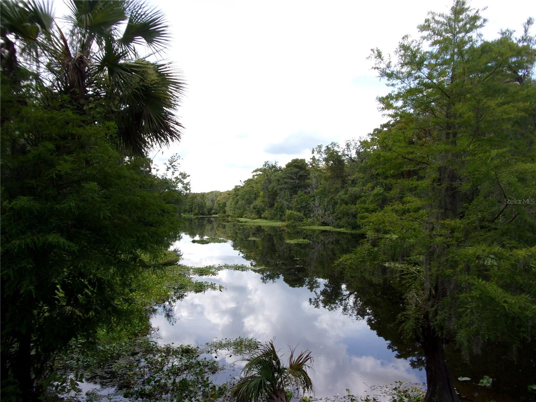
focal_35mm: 28
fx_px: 434
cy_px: 201
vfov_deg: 49.7
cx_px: 268
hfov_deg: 63.4
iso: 80
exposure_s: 1/45
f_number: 10.8
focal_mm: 5.1
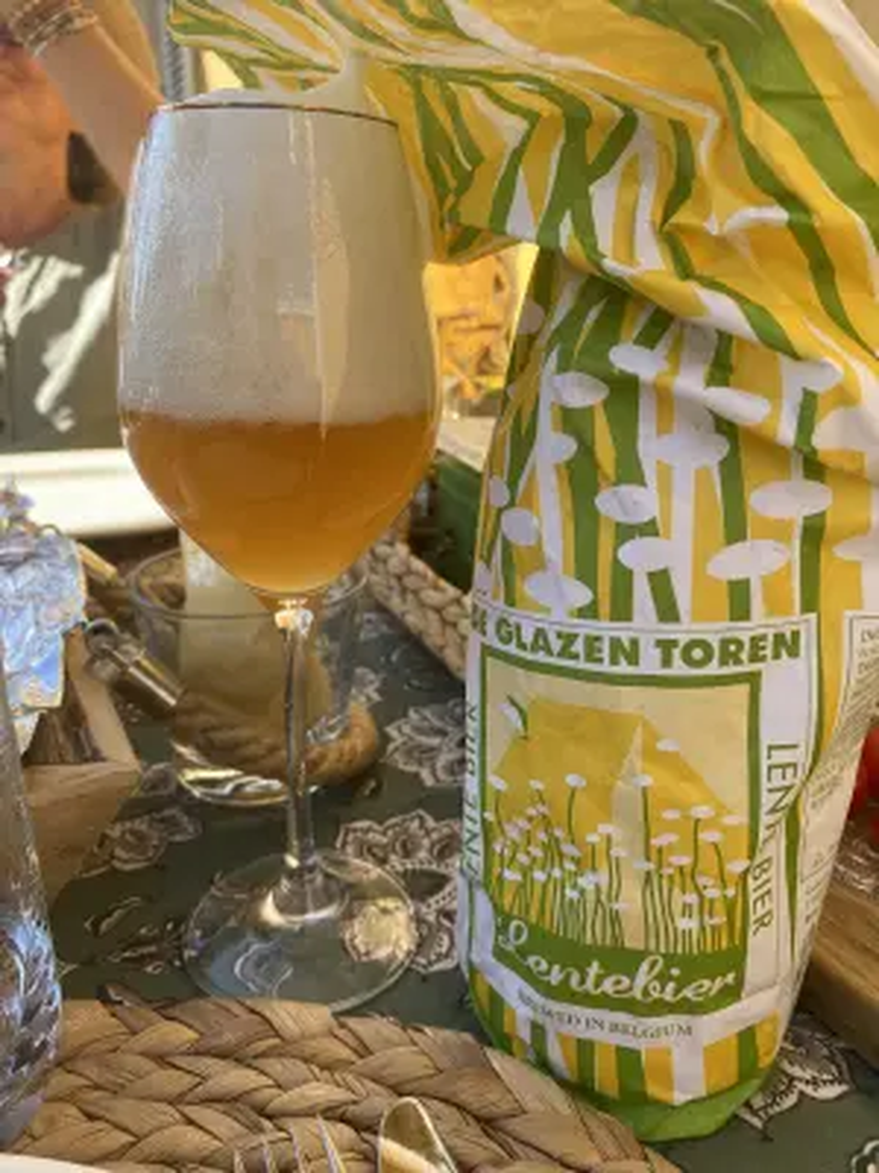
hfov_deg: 53.1
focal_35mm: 26
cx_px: 440
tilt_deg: -18.5
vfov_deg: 67.3
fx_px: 880
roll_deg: -1.6
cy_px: 586
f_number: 1.8
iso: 32
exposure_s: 1/747
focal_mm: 4.25
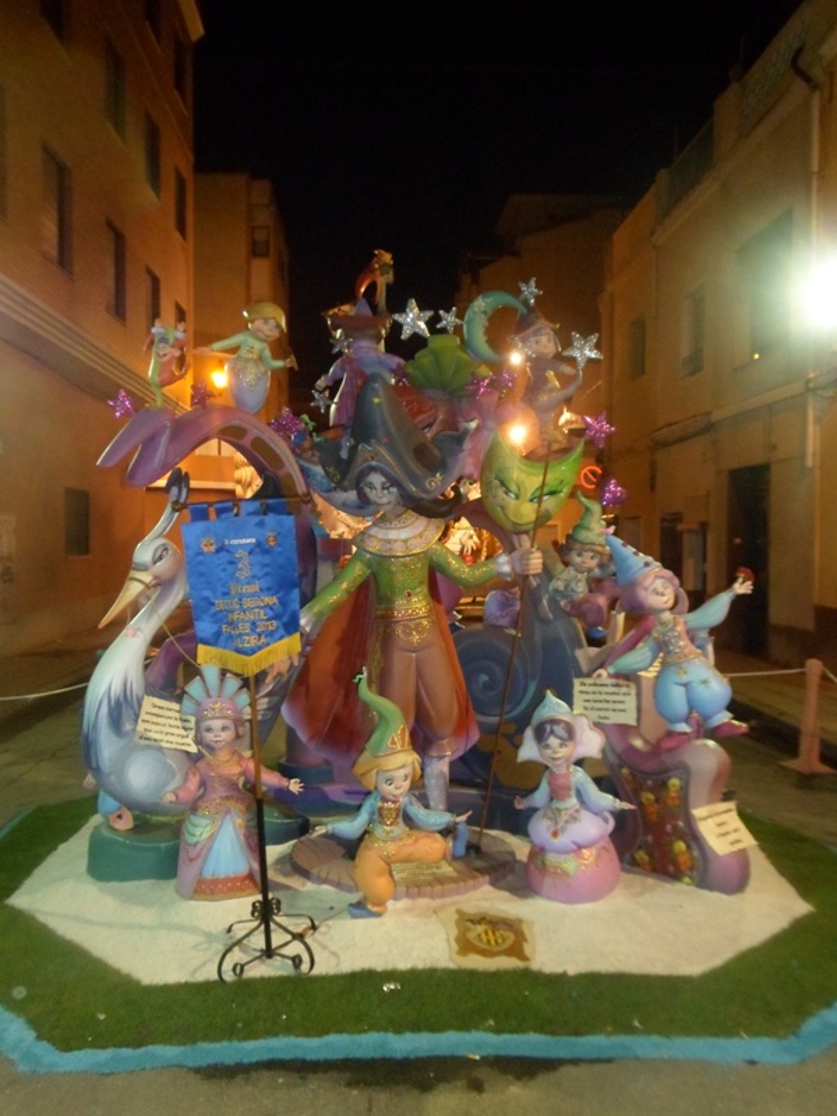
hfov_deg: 45.4
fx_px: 999
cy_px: 558
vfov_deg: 58.4
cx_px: 418
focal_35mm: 31
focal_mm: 5.3
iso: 640
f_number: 3.5
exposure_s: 1/45
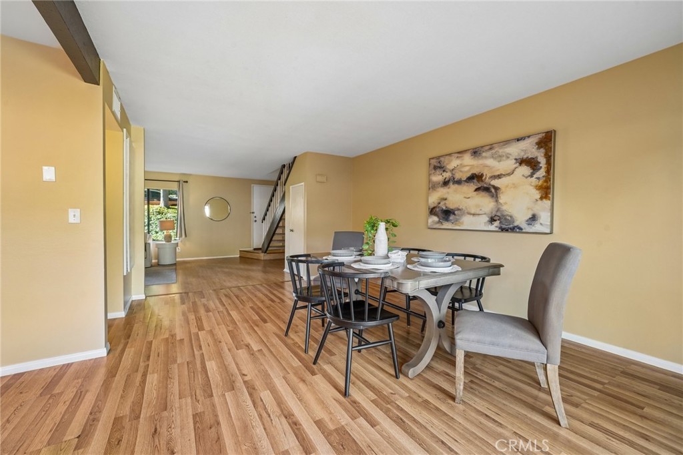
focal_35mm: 14
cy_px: 228
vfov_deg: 81.2
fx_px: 266
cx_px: 342
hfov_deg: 104.3
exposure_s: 1/5
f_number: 8
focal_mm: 14
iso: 400
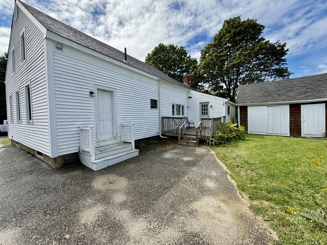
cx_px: 164
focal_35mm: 14
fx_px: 132
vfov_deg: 85.7
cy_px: 122
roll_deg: +0.8
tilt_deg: -2.0
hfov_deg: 102.1
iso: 50
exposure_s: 1/985
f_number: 2.2
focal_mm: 2.22
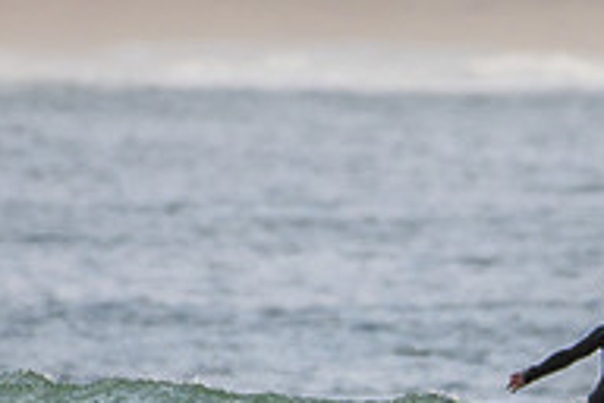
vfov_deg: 0.6
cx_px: 547
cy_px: 499
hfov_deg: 0.9
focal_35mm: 2270
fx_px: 38083
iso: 500
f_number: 5.6
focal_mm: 500
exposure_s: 1/2000
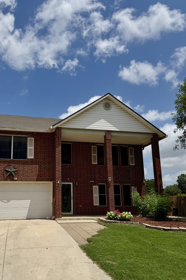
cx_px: 66
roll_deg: +0.1
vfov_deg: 61.8
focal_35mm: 30
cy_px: 155
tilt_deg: +12.9
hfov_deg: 43.1
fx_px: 233
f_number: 1.78
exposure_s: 1/10309
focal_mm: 6.76
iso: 80
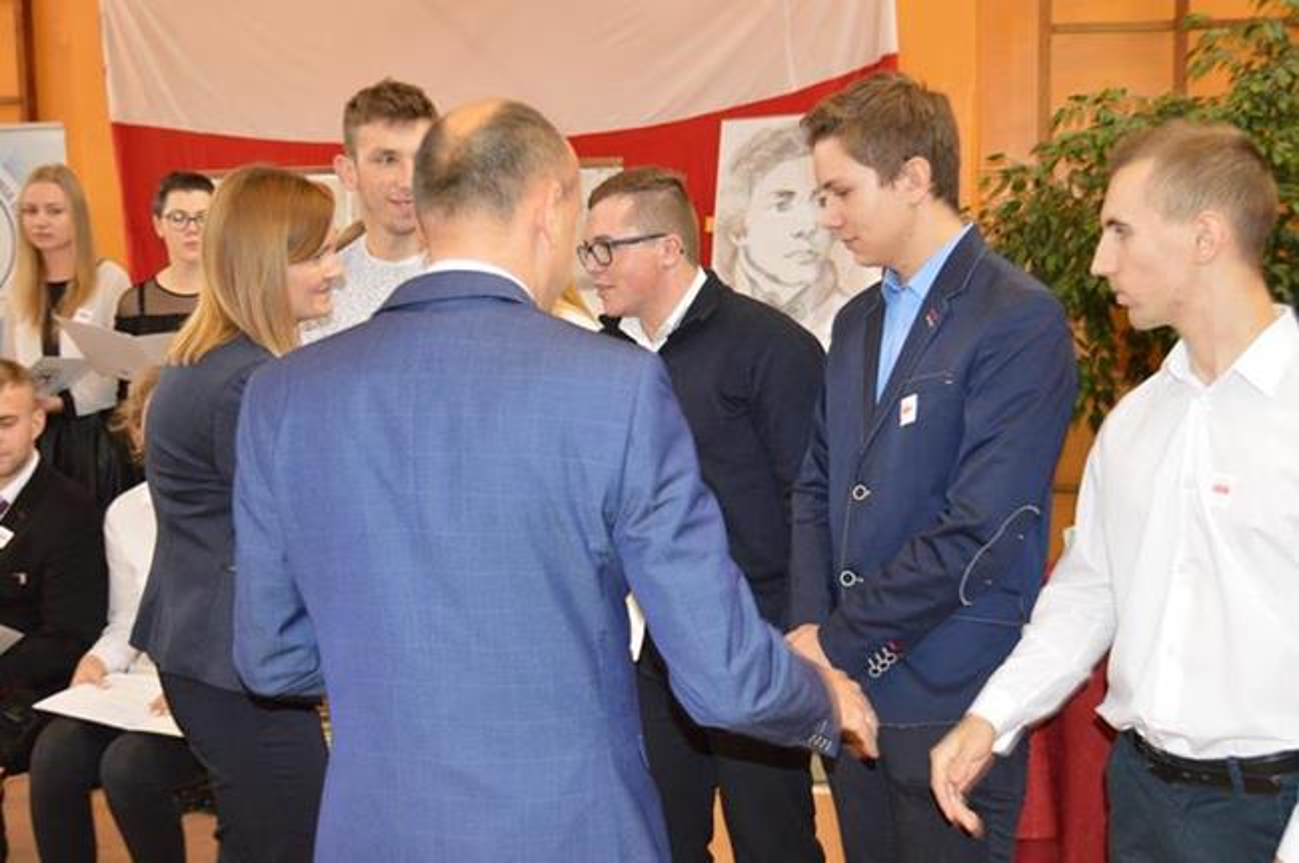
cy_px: 432
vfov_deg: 34.1
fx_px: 1406
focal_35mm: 39
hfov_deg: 49.6
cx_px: 650
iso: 1800
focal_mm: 26
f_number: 4
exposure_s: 1/60
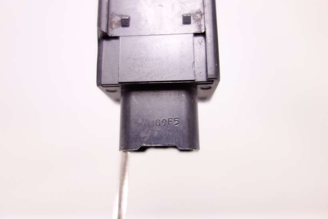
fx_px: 255
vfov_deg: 46.4
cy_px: 110
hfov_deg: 65.5
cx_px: 164
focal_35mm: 28
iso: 125
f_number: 2
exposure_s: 1/100
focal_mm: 10.4
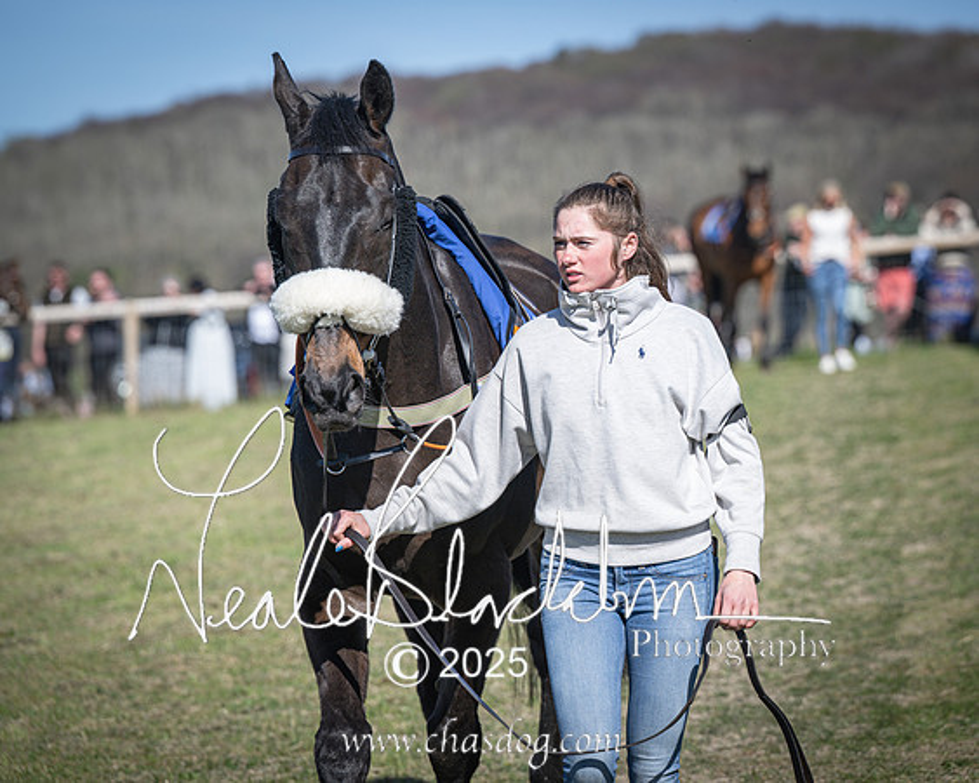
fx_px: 4848
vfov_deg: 9.2
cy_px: 352
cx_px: 577
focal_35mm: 167
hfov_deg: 11.5
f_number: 4
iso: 200
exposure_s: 1/1600
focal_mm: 135
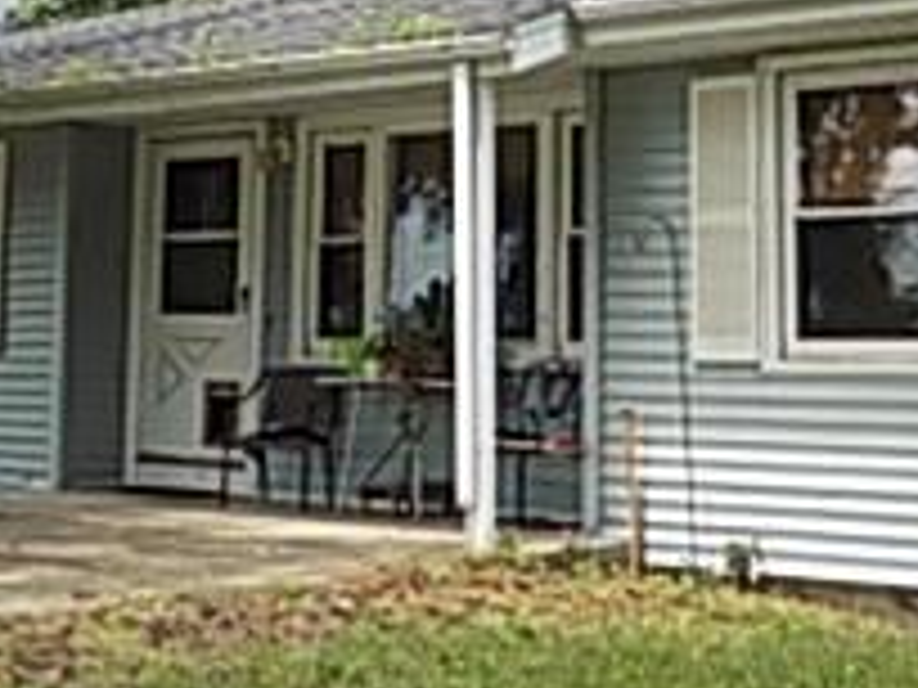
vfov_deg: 20.1
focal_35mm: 72
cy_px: 90
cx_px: 284
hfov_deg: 26.8
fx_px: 1909
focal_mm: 4
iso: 80
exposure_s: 1/200
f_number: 3.1
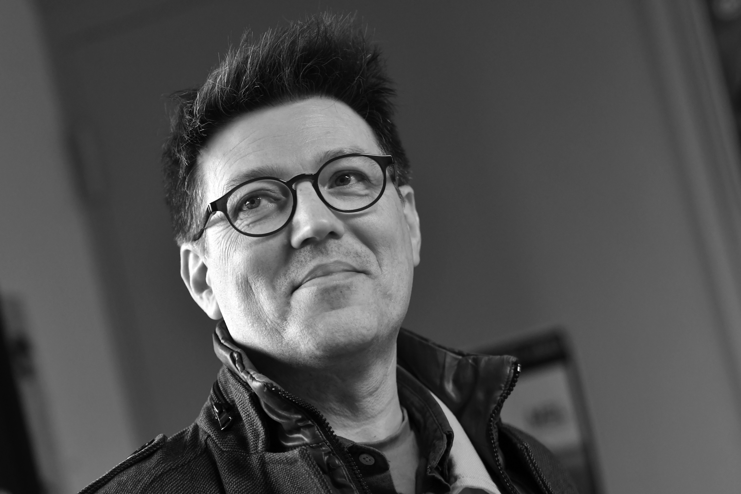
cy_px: 247
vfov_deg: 8.2
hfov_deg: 12.2
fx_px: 3458
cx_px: 370
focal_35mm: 168
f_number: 2.8
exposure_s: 1/180
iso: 1000
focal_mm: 112
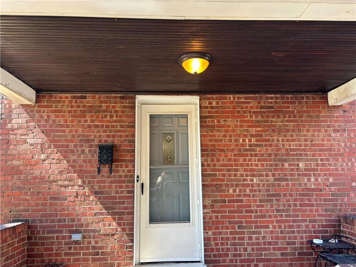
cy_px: 134
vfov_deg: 53.1
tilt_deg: +9.9
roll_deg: +0.0
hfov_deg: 67.3
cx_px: 178
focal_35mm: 26
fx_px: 267
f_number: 1.6
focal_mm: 5.96
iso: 100
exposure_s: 1/121
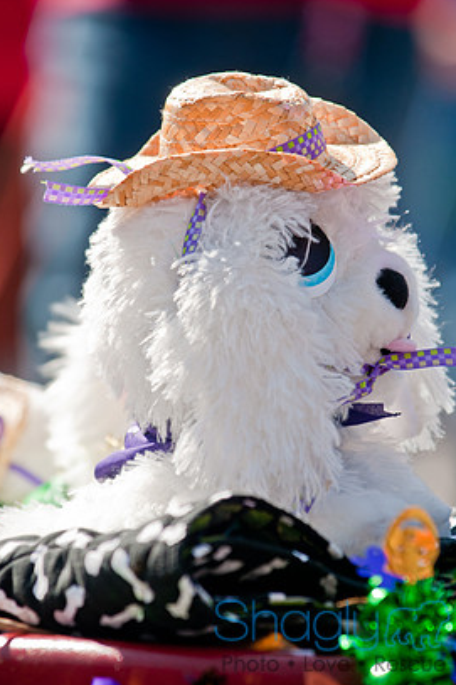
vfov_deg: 6.7
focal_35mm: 307
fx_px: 5829
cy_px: 327
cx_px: 228
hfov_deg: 4.5
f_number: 4
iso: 200
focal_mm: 185
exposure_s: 1/1250
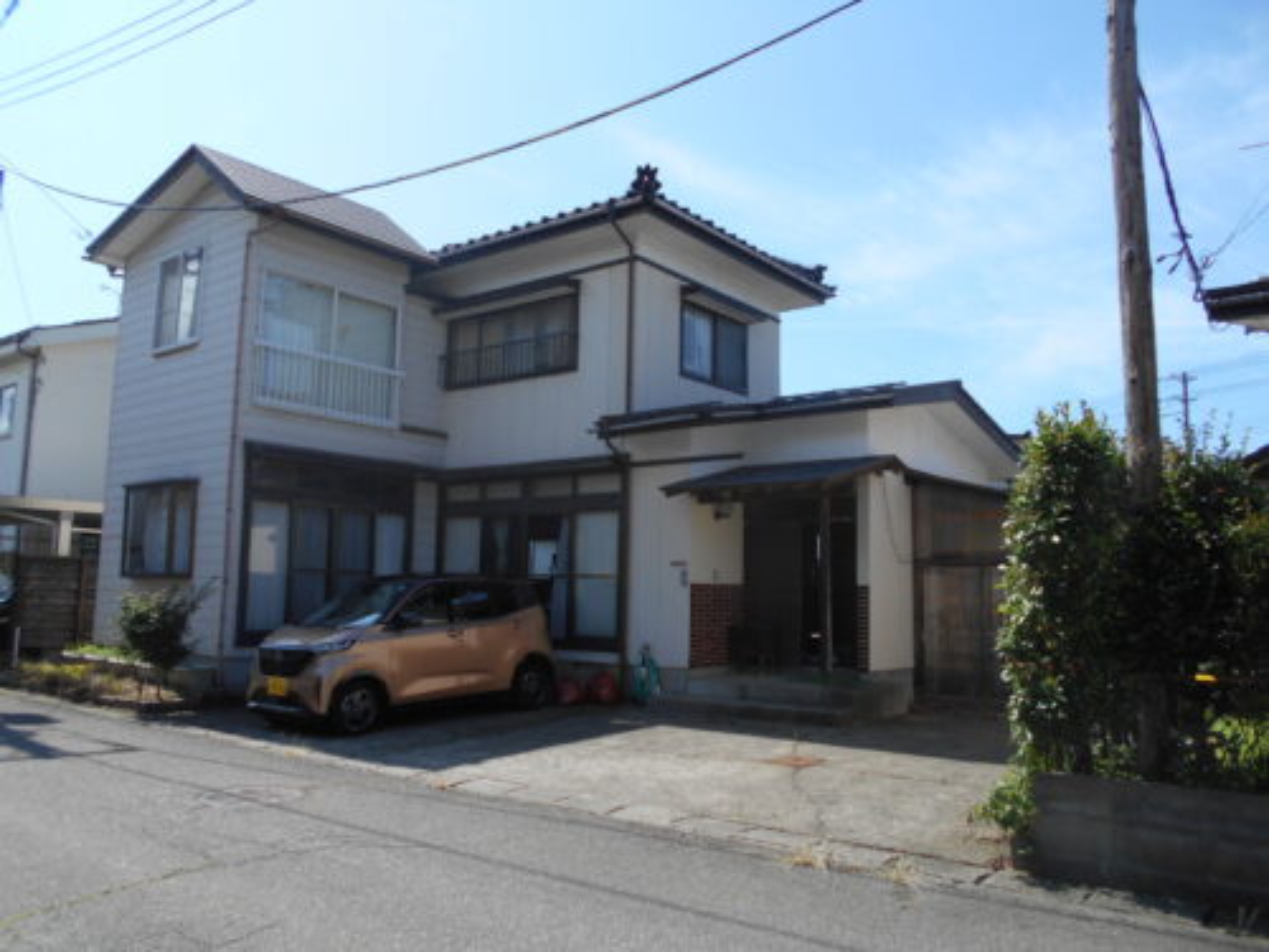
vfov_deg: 53.1
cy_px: 476
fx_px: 953
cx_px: 634
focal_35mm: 26
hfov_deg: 67.3
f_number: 3.2
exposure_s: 1/800
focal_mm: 4.6
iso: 80
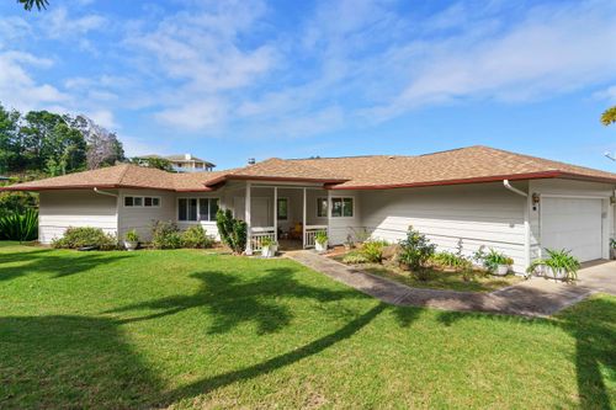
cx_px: 308
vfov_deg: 73.7
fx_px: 274
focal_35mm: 16
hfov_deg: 96.8
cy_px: 205
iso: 100
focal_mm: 16
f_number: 8
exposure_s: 1/250
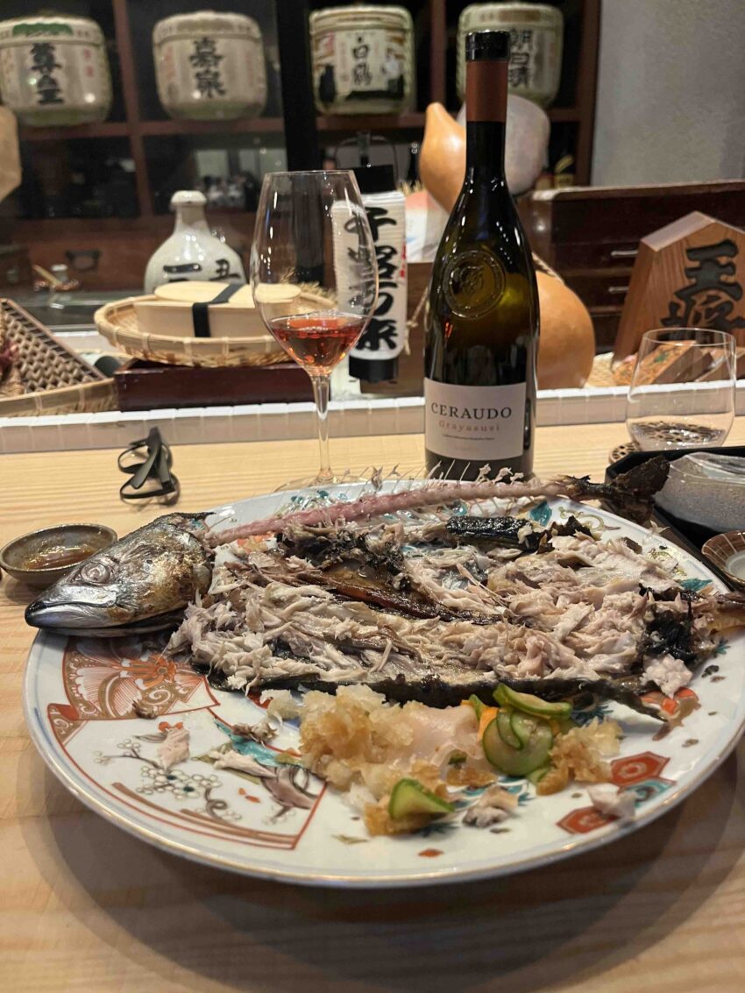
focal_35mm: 26
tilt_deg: -18.4
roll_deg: +2.3
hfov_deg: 53.1
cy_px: 496
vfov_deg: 67.3
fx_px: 746
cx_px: 372
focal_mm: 5.1
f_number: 1.6
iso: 320
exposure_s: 1/49
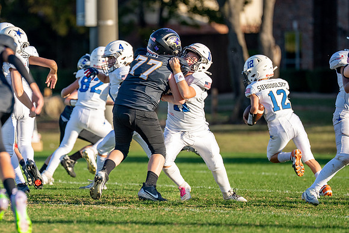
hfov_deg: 5.4
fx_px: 3721
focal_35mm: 384
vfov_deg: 3.6
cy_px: 106
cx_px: 105
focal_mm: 200
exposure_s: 1/2500
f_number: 2.8
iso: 200
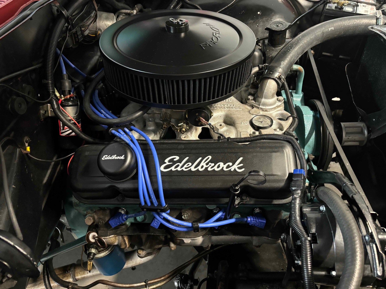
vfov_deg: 53.1
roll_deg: -1.0
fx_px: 290
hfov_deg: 67.3
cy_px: 144
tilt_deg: -42.4
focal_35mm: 26
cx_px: 193
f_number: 1.6
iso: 500
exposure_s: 1/25
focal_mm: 5.96
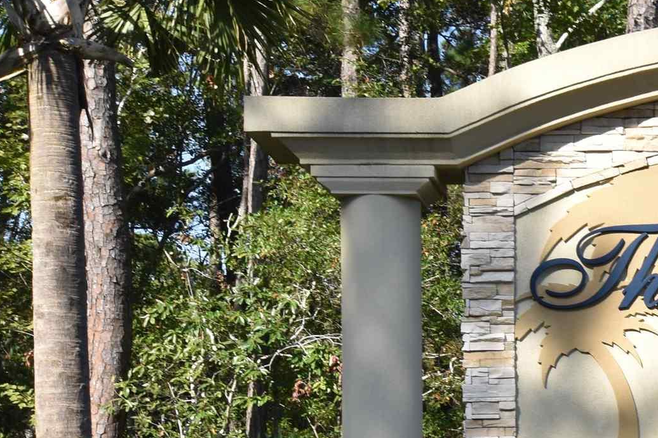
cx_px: 847
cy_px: 441
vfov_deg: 15.1
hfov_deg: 20.9
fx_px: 1626
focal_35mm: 89
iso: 100
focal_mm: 20
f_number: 9
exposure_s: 1/160
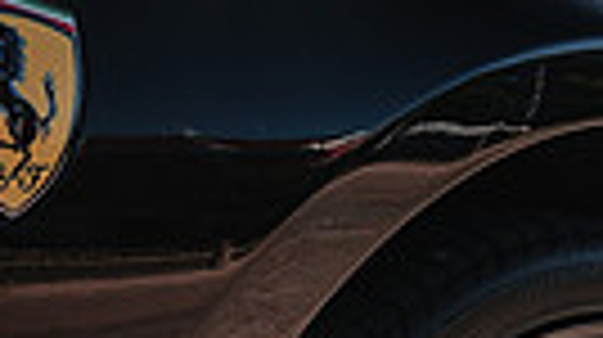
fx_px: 1900
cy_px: 448
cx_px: 365
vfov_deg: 9.9
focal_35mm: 119
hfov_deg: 18.0
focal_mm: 16.6
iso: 200
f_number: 8
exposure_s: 1/60
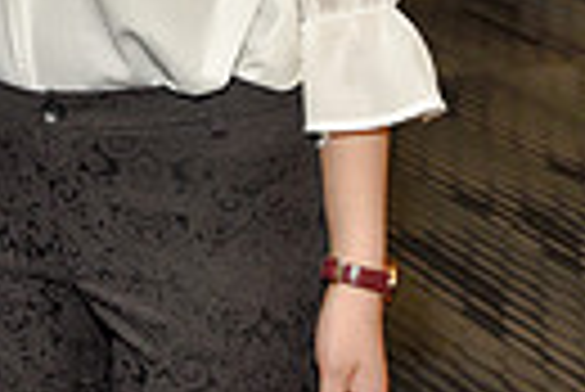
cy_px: -376
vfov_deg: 9.4
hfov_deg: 13.8
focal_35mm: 138
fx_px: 2245
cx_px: -320
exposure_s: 1/60
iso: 200
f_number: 5
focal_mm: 31
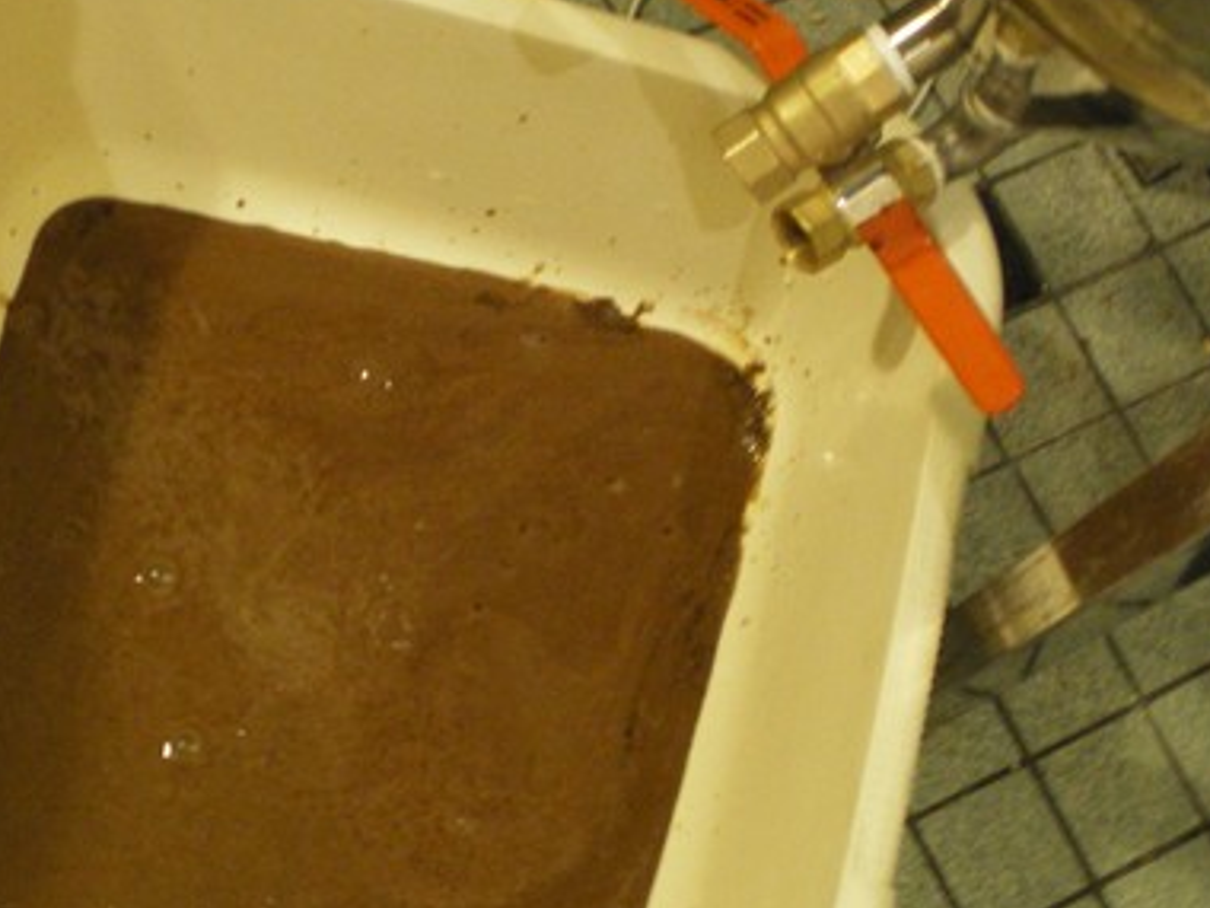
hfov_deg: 29.7
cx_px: 287
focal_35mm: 64
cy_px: 615
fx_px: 2237
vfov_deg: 22.8
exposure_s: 1/4
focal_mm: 6.3
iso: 400
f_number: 3.1
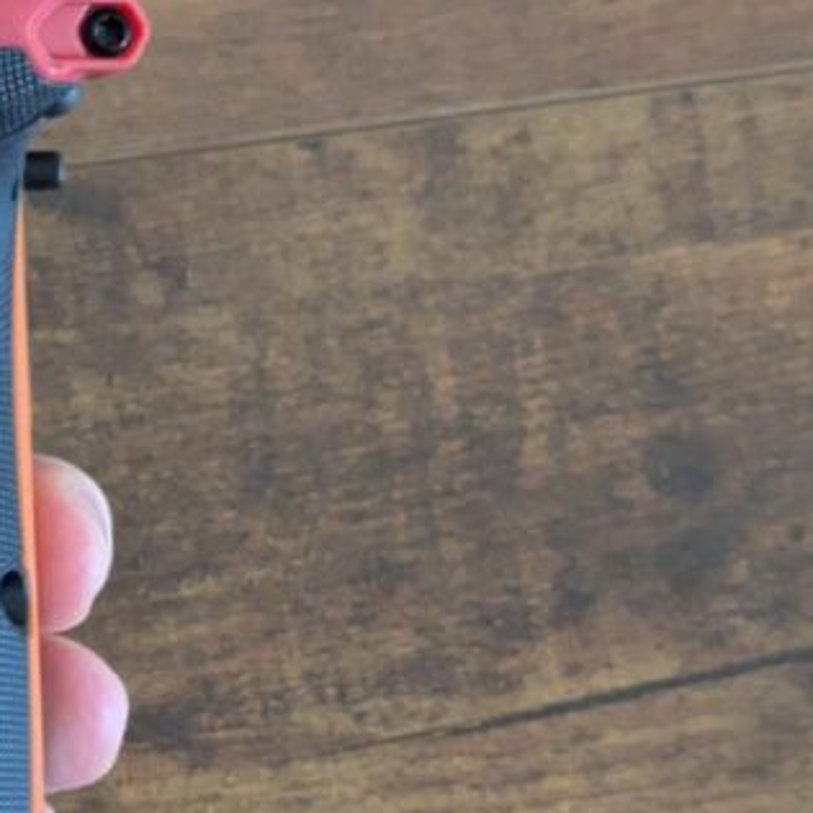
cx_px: -111
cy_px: 470
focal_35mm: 146
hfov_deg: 11.8
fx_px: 3879
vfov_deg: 12.0
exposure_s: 1/25
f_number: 1.89
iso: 1067
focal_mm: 5.43
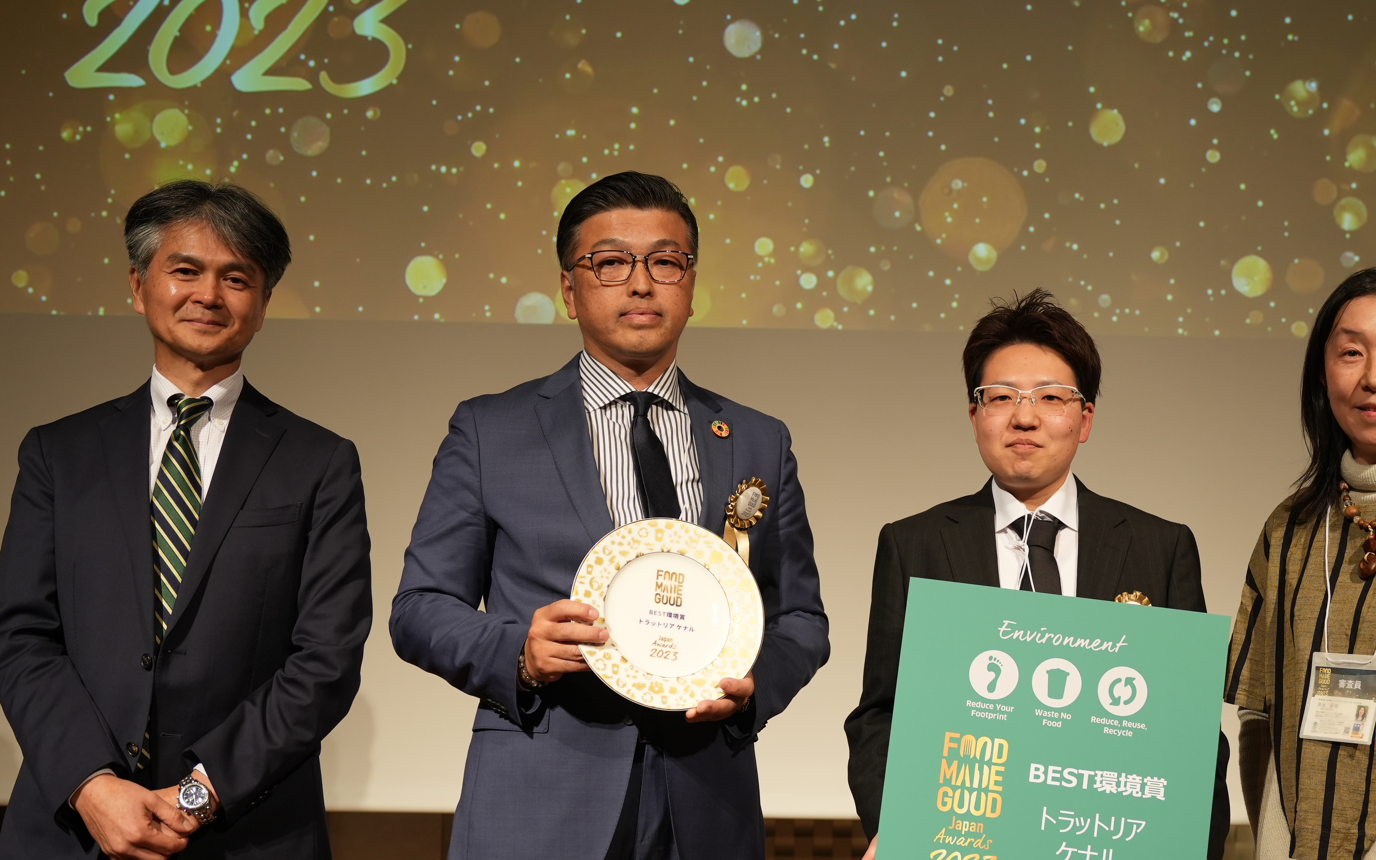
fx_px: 1984
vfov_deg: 24.4
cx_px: 836
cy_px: 553
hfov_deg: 38.1
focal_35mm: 53
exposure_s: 1/160
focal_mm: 35.6
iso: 640
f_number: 2.8
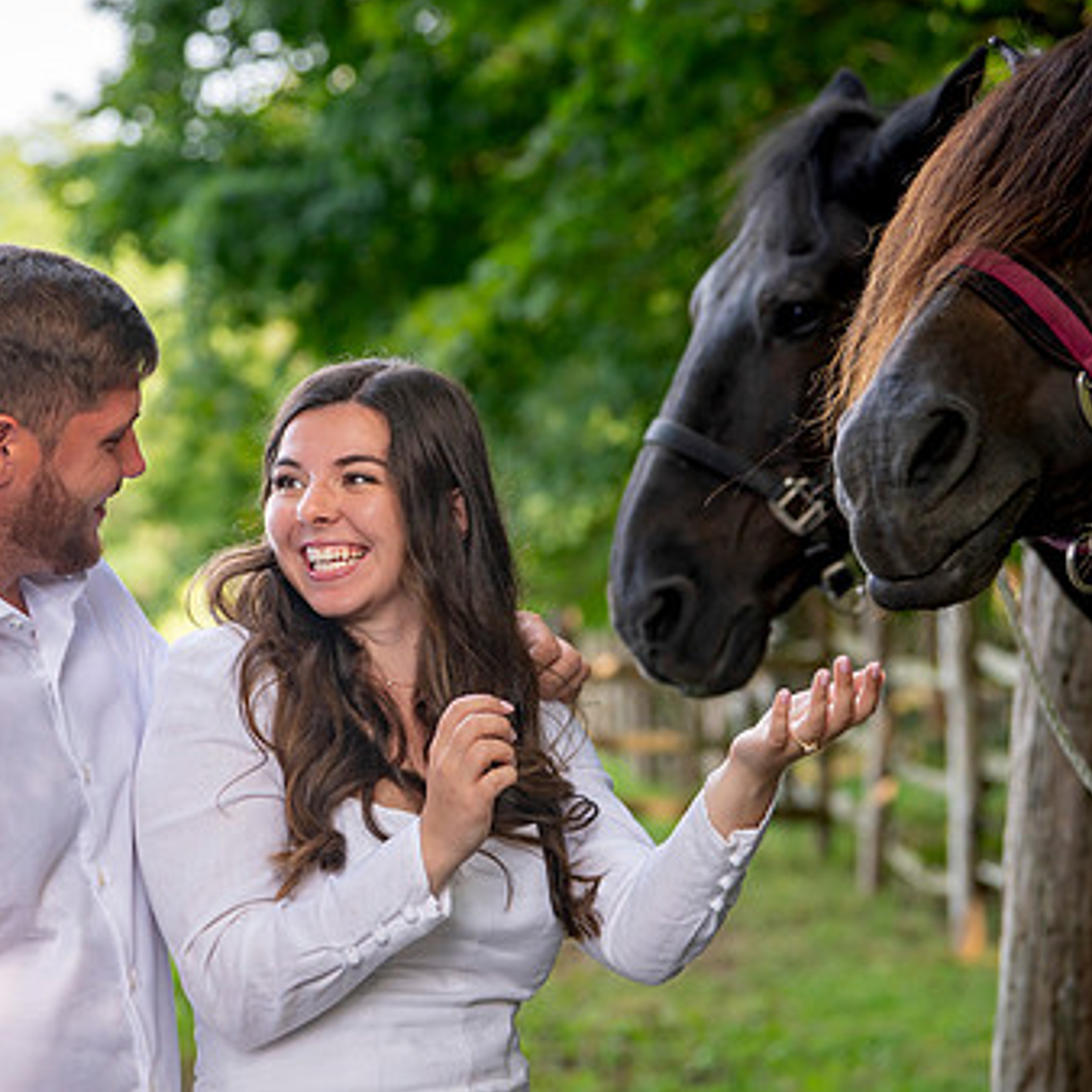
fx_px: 4176
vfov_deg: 14.9
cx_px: 365
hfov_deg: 14.9
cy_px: 538
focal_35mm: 117
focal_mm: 72
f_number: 3.5
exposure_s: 1/320
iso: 200
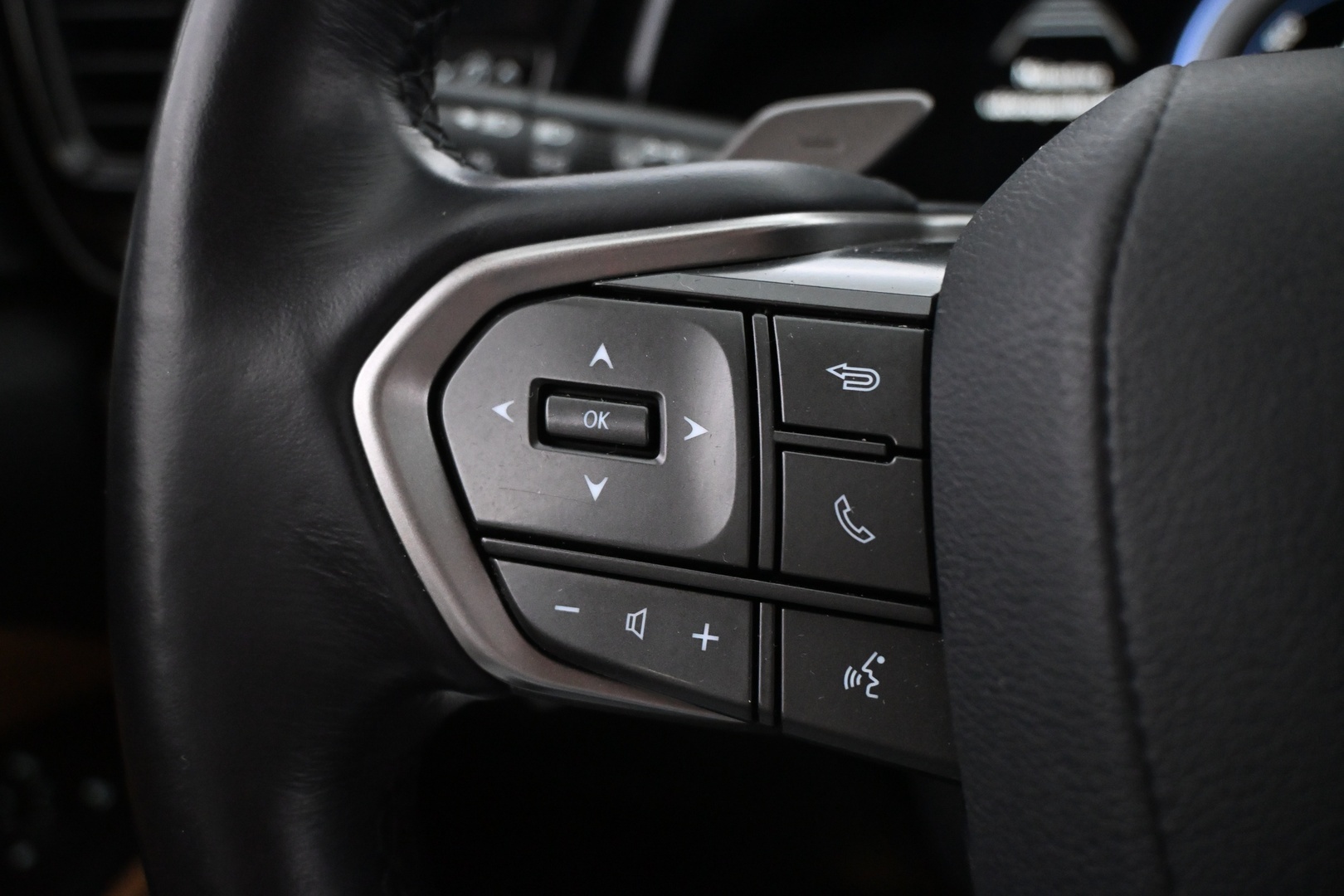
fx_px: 1232
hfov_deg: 57.2
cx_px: 672
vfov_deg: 40.0
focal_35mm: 33
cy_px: 448
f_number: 4
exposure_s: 1/30
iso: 4000
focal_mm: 22
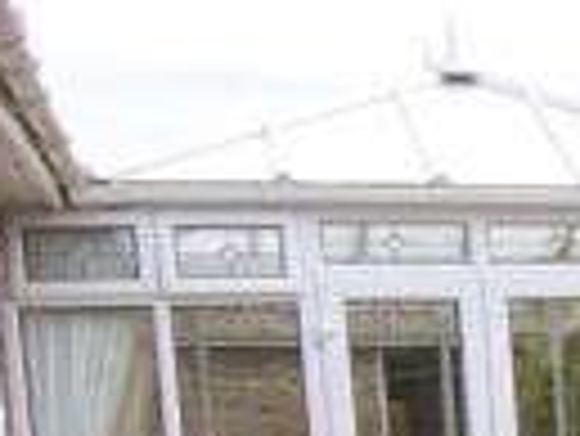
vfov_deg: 13.4
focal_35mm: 104
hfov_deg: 15.4
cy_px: 658
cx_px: 1140
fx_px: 1744
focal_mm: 3.8
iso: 64
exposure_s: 1/100
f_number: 5.6
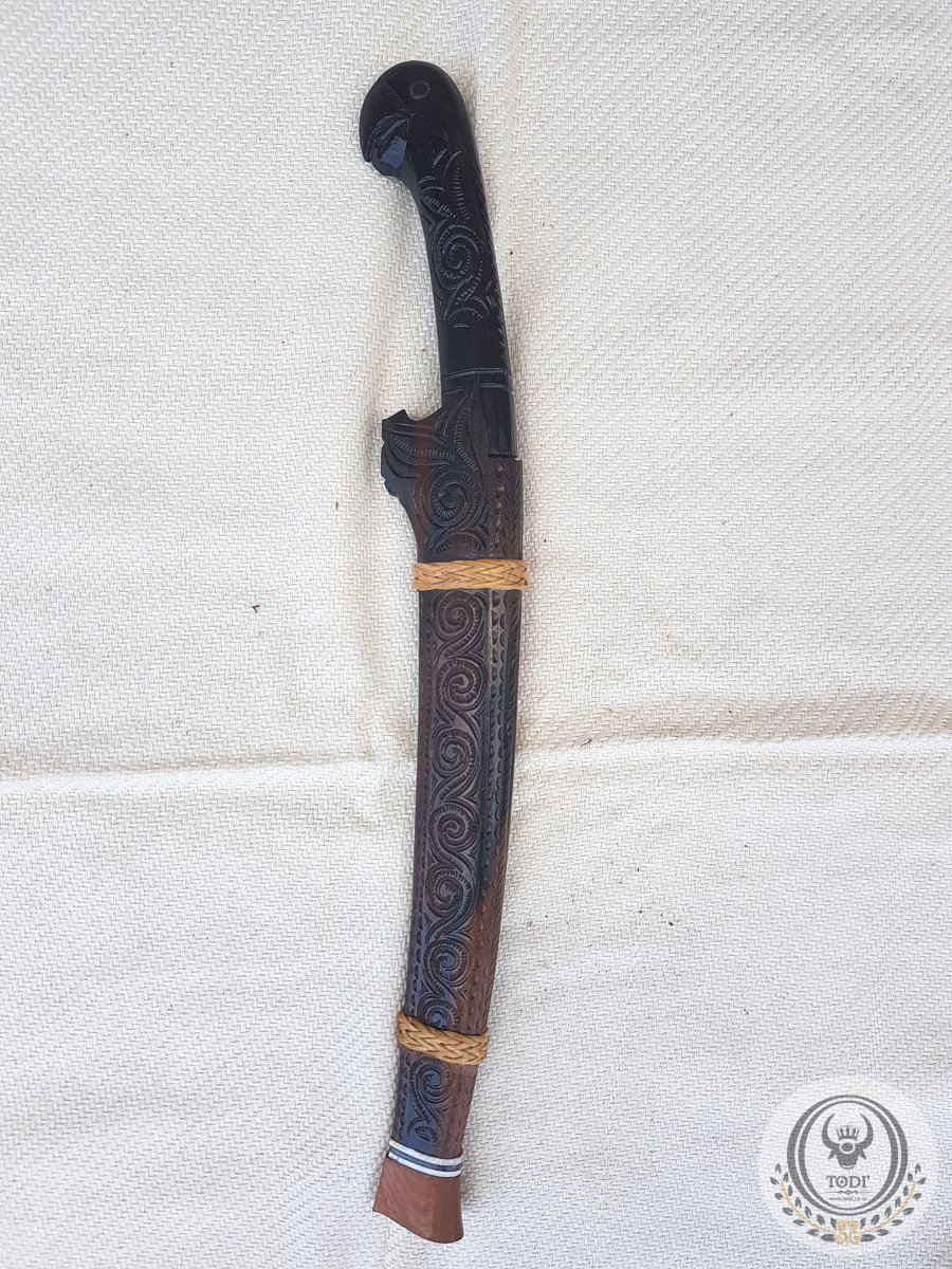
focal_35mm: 26
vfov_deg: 67.3
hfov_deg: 53.1
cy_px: 634
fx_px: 953
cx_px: 476
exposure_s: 1/235
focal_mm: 4.3
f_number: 1.7
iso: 40
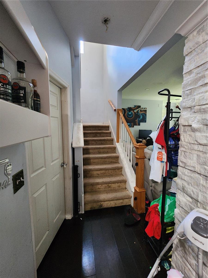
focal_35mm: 13
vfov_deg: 106.2
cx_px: 104
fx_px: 104
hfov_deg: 89.9
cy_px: 139
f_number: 2.2
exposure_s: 1/30
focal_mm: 2.2
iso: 640
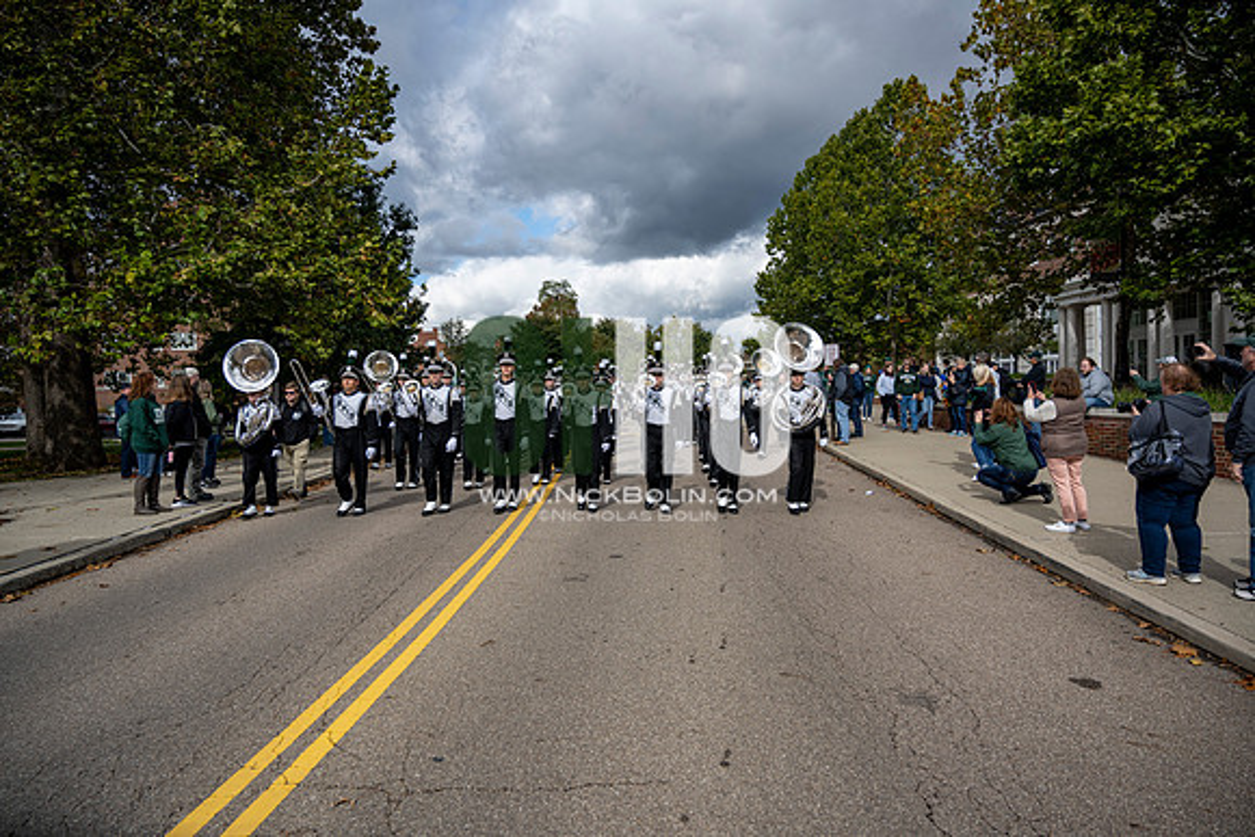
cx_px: 628
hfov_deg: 73.7
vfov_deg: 53.2
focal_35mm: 24
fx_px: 837
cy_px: 418
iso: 100
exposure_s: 1/1000
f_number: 4
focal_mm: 24
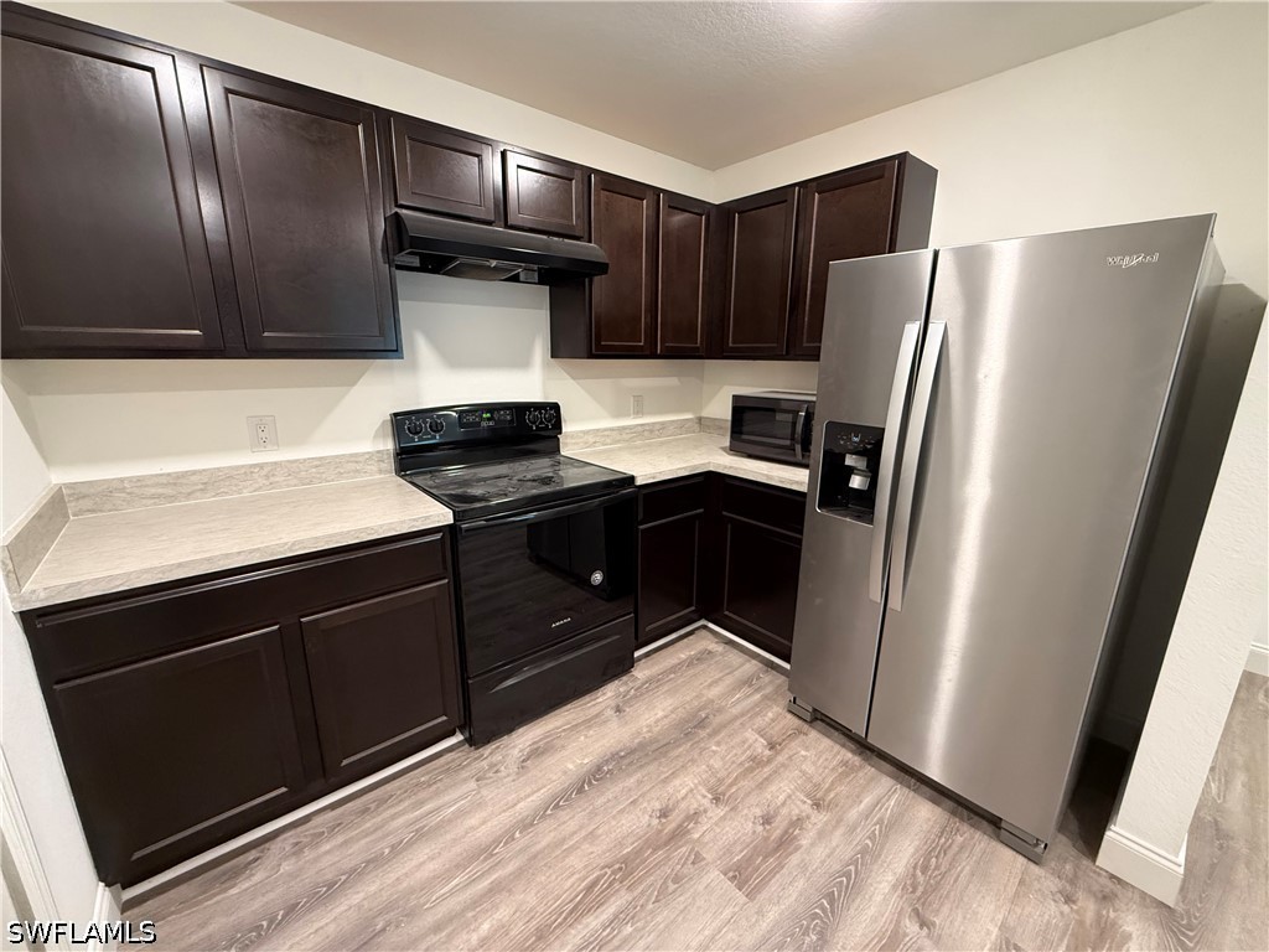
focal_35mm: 14
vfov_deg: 85.7
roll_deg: -0.8
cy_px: 476
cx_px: 634
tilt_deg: -13.4
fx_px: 513
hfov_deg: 102.1
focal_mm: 2.22
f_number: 2.2
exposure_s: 1/60
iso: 640
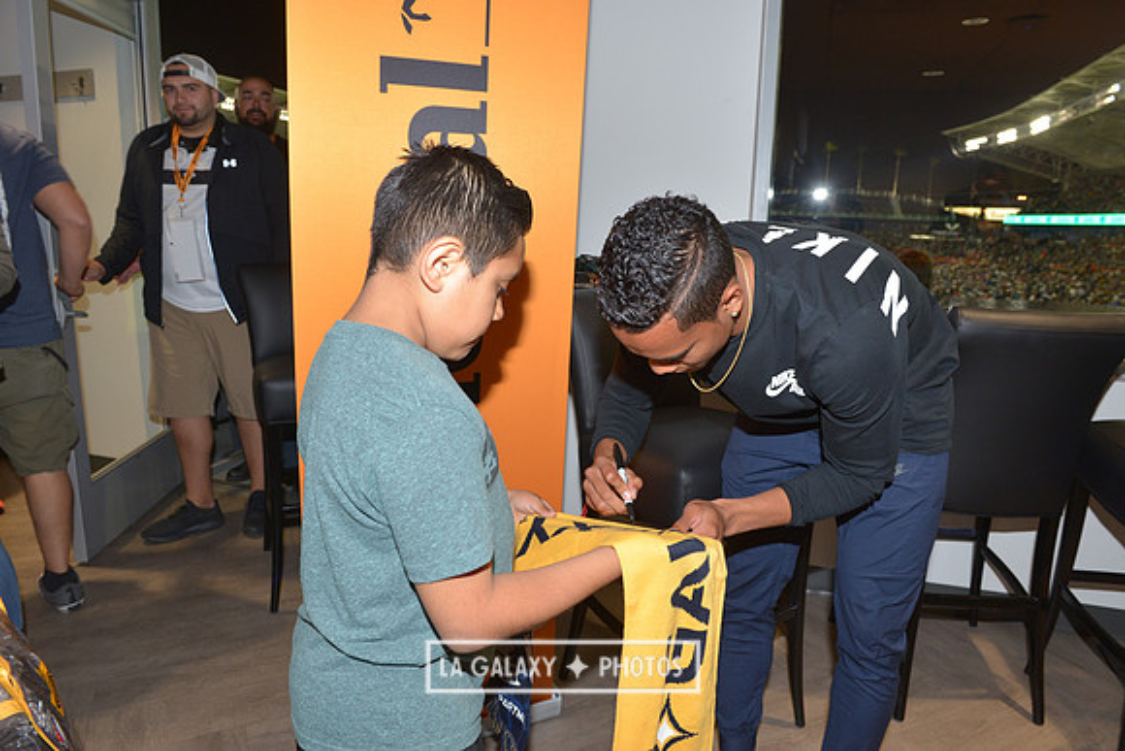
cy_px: 376
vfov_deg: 53.2
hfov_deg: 73.7
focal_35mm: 24
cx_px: 562
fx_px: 750
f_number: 7.1
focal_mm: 24
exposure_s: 1/60
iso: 800
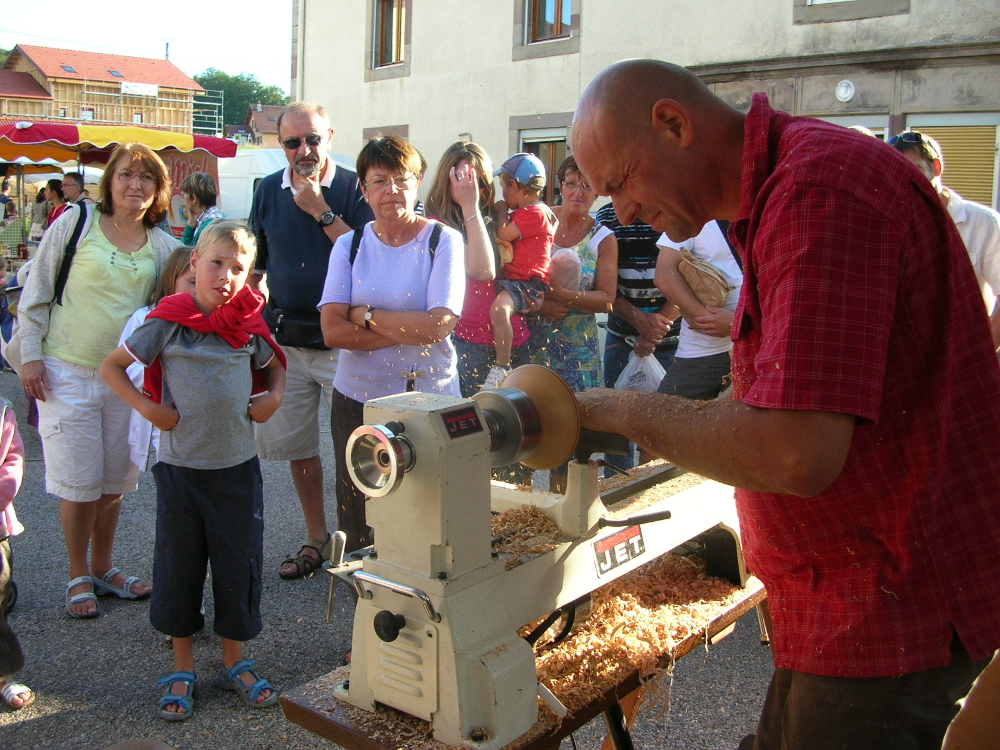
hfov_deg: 52.6
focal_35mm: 35
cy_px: 375
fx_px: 1011
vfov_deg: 40.7
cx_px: 500
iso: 50
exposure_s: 1/161
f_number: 2.8
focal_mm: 5.8
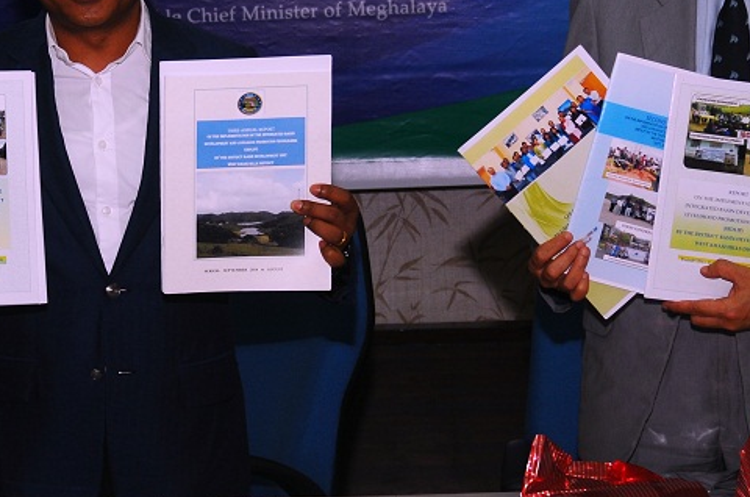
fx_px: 2599
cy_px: 149
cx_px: 171
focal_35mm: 125
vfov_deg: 10.9
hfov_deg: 16.3
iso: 200
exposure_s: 1/50
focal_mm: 40
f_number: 5
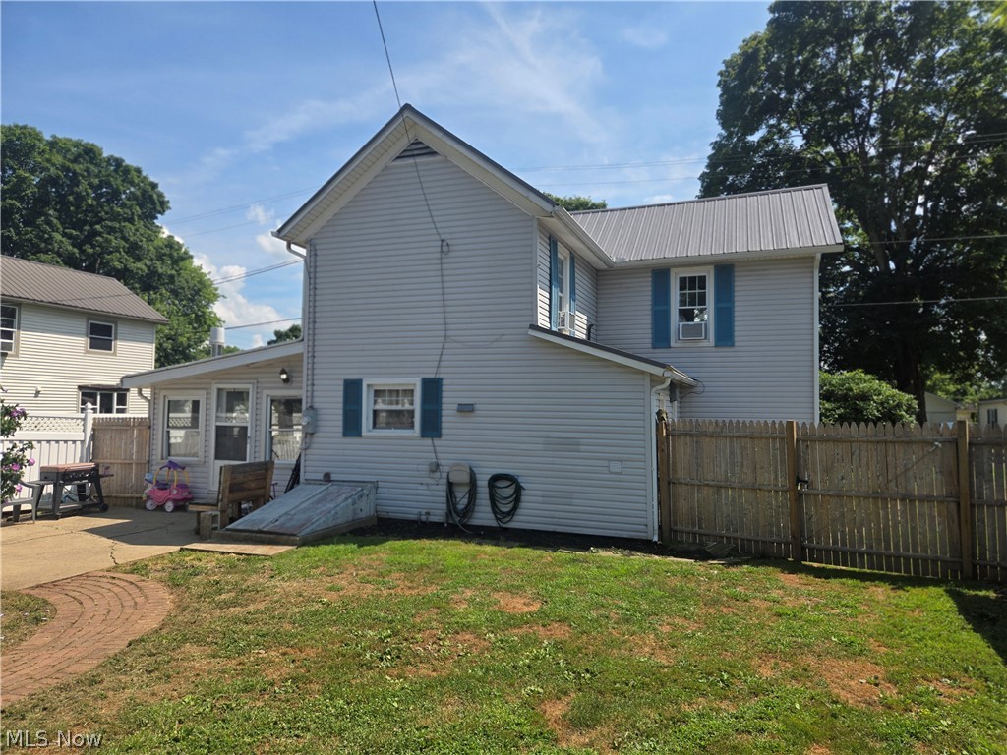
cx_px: 504
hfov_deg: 73.9
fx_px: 669
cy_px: 378
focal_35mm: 23
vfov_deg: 58.9
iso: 25
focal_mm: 5.4
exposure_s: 1/1761
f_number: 1.8
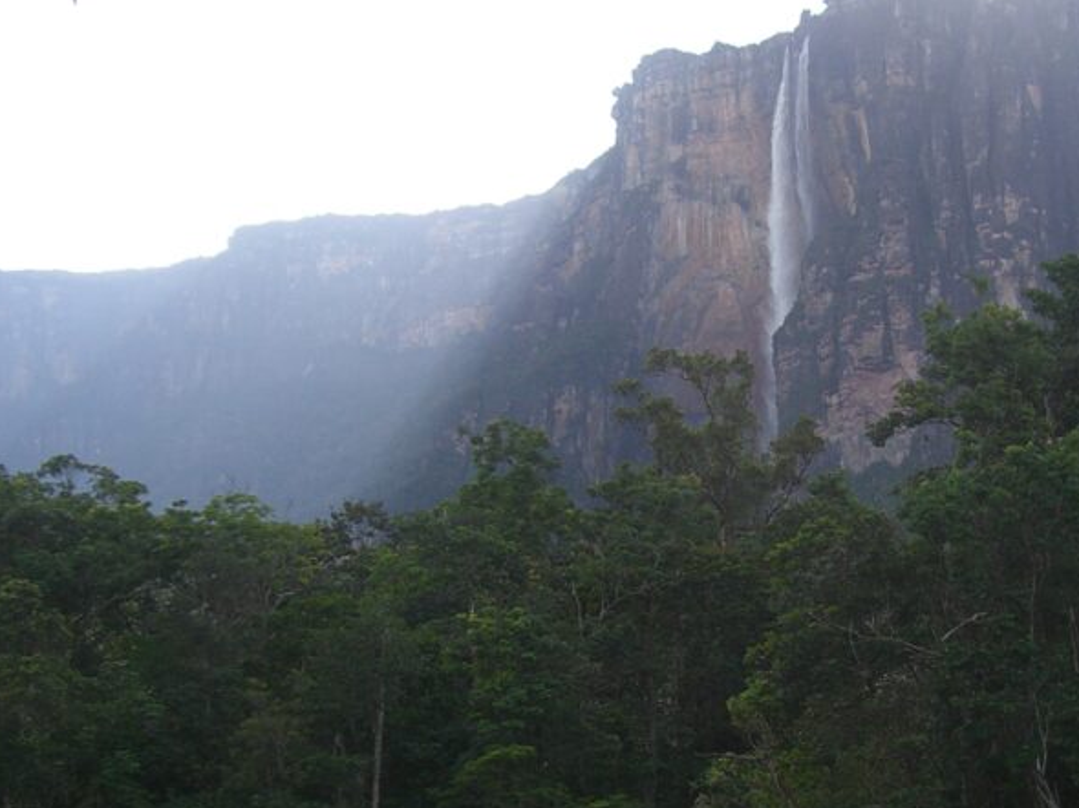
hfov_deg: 29.0
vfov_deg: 22.2
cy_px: 466
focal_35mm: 66
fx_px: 2056
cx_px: 799
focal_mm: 6.2
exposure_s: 1/320
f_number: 4.3
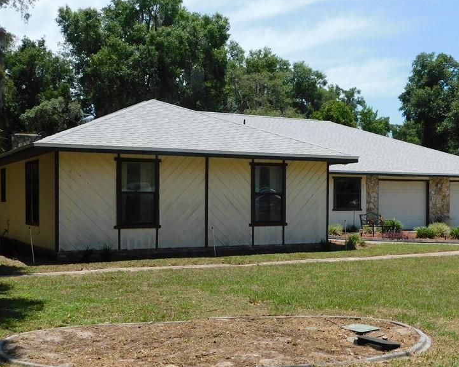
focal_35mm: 50
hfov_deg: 37.3
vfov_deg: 30.2
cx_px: 254
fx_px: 679
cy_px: 220
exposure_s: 1/1250
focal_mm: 6.3
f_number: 3.5
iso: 125
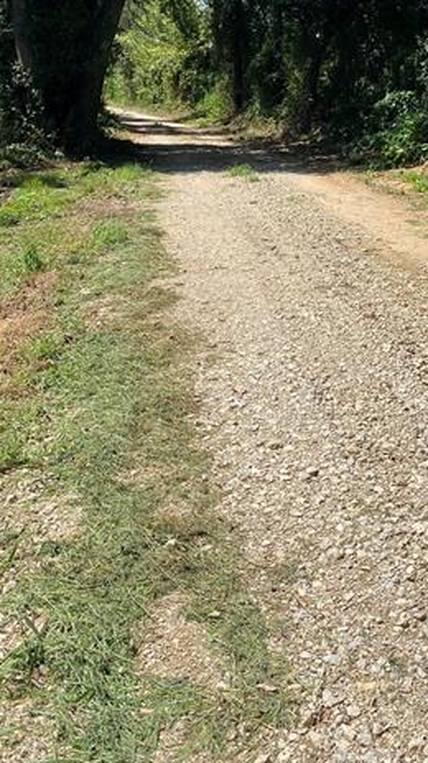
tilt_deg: -0.4
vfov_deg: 41.6
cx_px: 286
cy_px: 140
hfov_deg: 25.3
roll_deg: -1.6
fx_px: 949
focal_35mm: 47
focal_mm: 4.25
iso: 32
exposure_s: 1/2222
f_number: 1.8
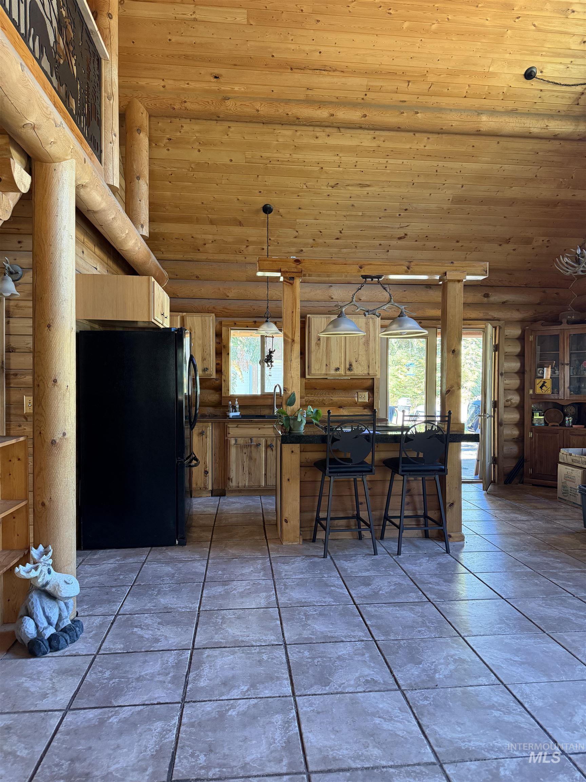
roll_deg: -0.3
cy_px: 391
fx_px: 542
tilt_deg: -1.5
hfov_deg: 56.8
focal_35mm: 24
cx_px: 293
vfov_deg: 71.6
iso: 500
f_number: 1.78
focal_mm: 6.76
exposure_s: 1/60
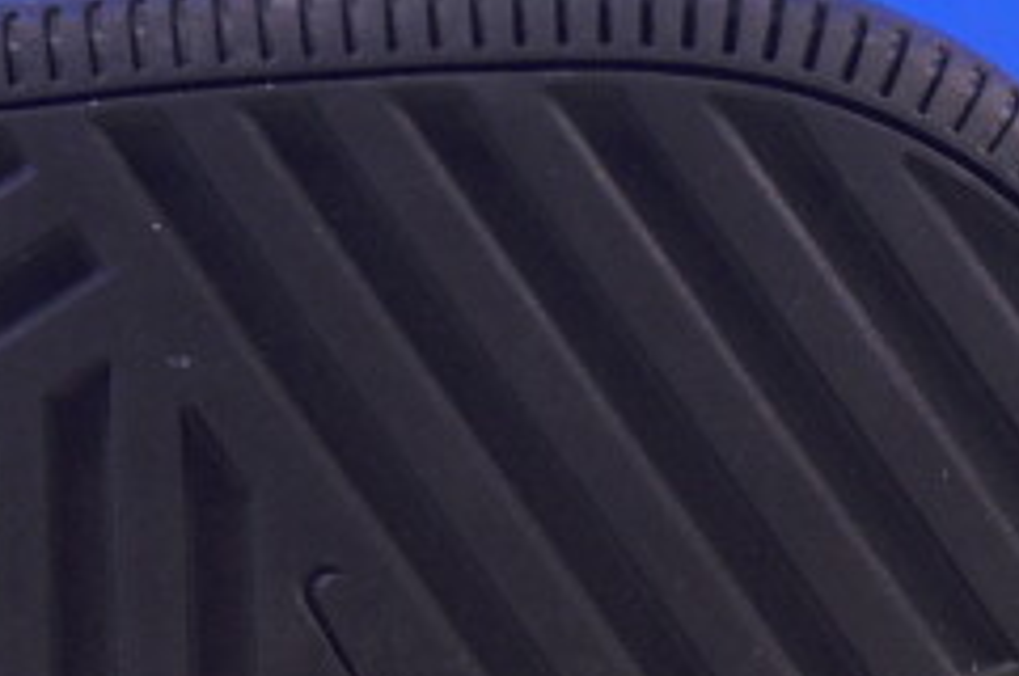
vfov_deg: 5.5
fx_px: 7039
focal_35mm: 249
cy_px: -32
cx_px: -30
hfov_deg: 8.2
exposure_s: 1/320
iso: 250
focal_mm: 50
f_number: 2.5
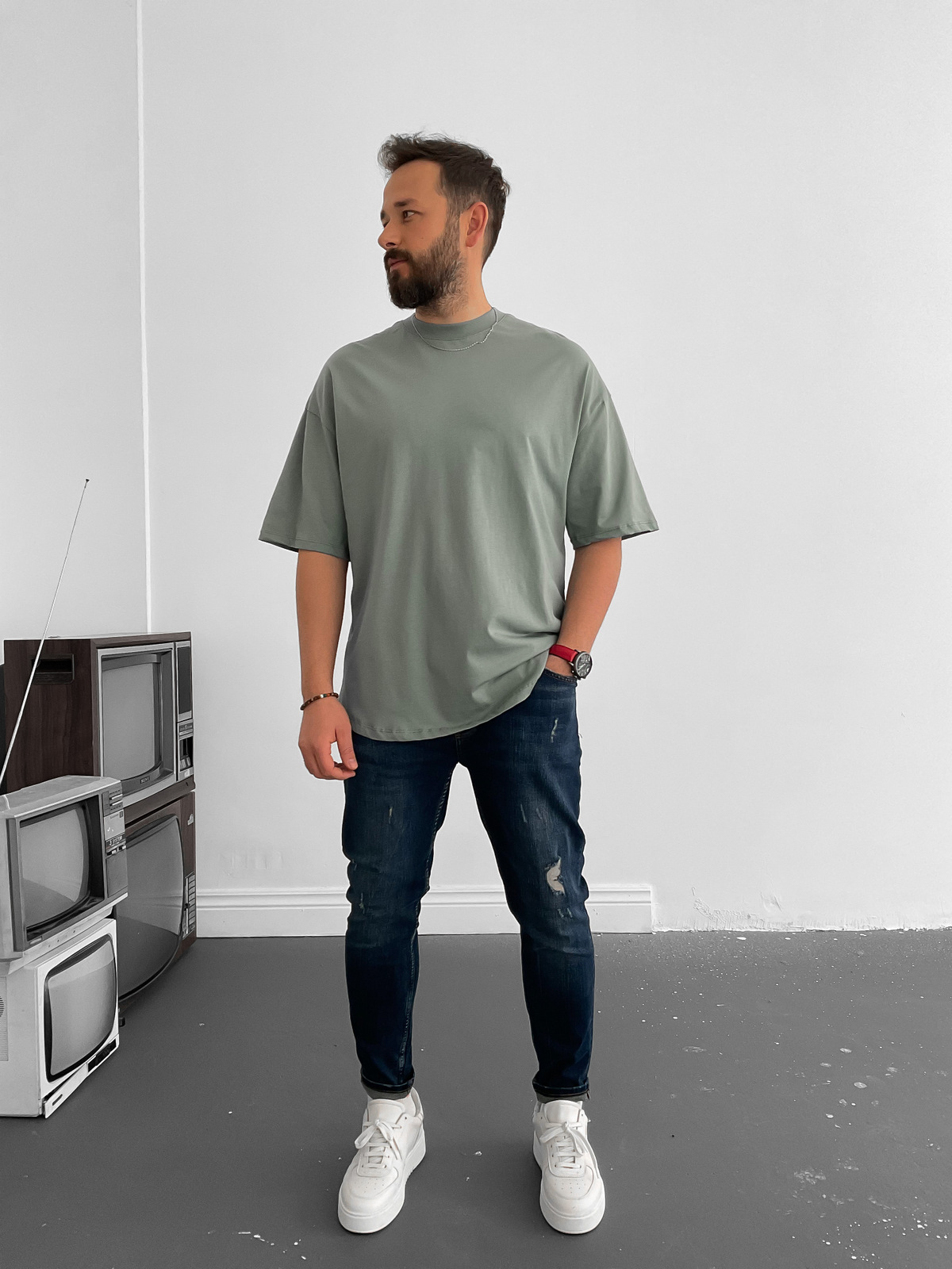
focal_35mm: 29
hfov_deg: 48.2
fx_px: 1063
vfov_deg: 61.7
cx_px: 476
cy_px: 634
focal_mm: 3
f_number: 1.8
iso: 64
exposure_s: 1/120
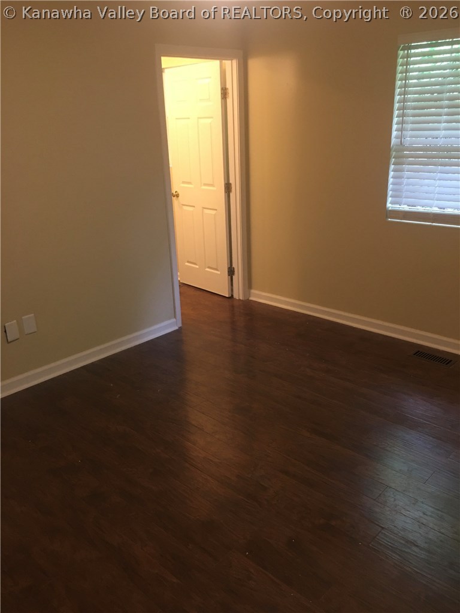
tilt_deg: -17.7
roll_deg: +2.7
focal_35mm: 29
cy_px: 306
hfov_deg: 48.2
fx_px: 514
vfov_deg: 61.7
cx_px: 230
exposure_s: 1/10
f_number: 2.2
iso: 100
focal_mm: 4.15
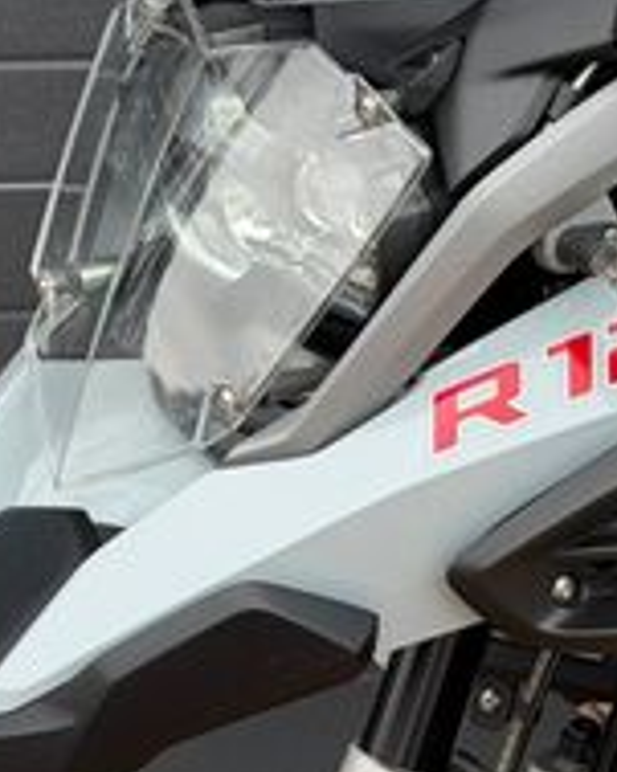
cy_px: 82
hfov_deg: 9.6
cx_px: 662
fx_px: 3632
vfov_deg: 12.1
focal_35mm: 159
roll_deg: +3.5
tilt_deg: -15.0
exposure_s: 1/802
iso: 64
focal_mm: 6.76
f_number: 1.78
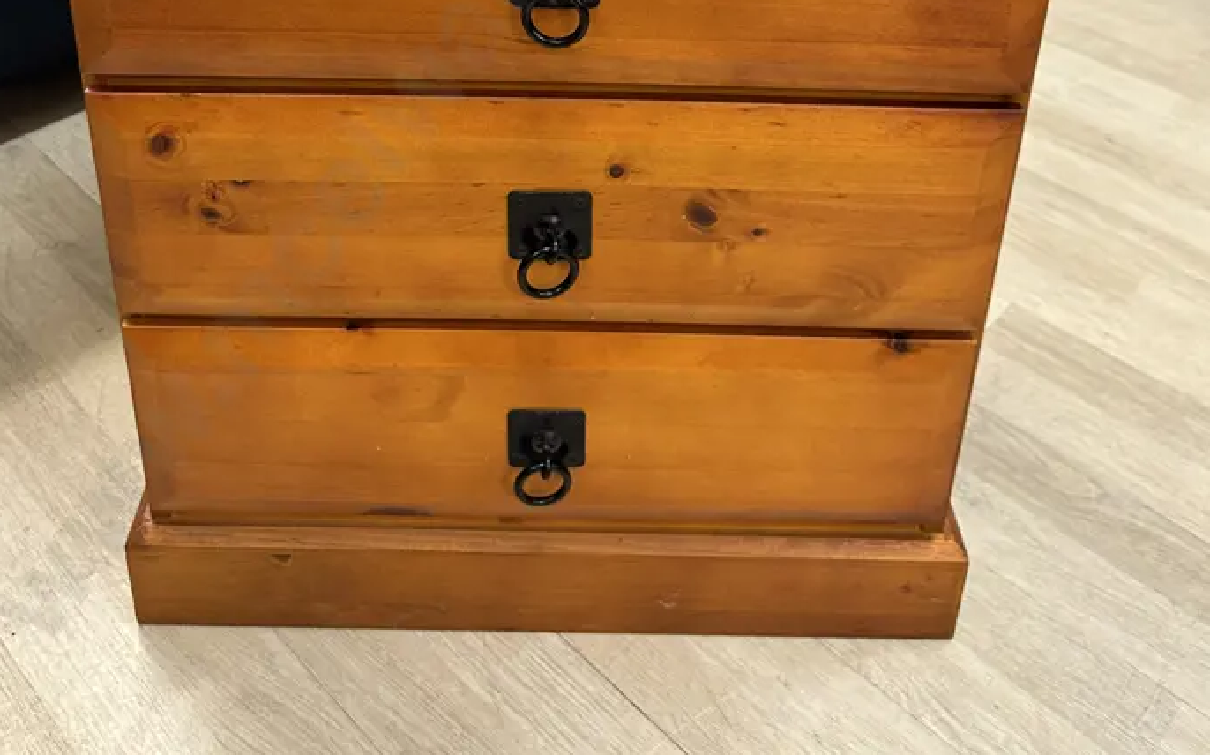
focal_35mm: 38
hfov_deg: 51.5
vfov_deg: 29.9
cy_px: -90
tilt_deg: -24.0
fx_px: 1252
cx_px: 561
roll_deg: -1.1
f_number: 1.78
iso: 160
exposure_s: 1/50
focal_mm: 6.86
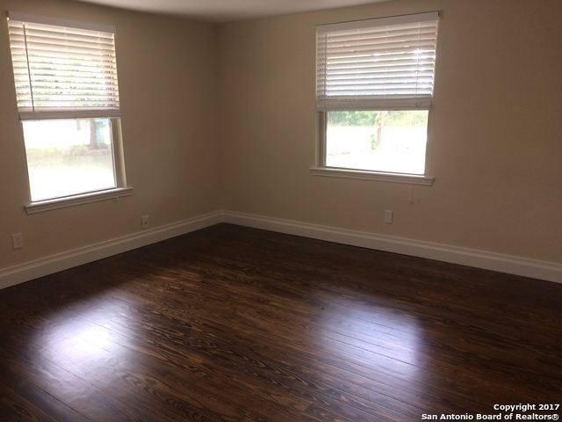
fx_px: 471
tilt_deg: -12.0
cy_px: 211
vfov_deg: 48.2
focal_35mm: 29
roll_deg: -0.4
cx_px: 281
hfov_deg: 61.7
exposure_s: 1/30
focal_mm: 4.15
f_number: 2.2
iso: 50
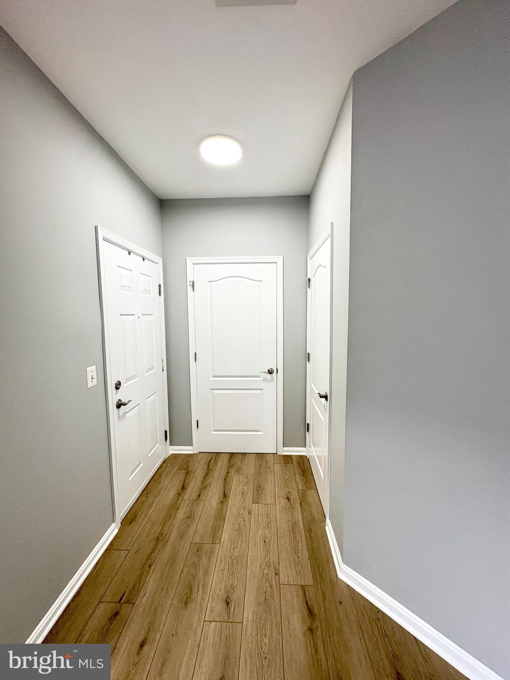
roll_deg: -0.2
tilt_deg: -4.7
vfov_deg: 102.1
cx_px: 255
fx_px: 275
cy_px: 340
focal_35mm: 14
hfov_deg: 85.7
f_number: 2.2
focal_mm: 2.22
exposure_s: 1/99
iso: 100
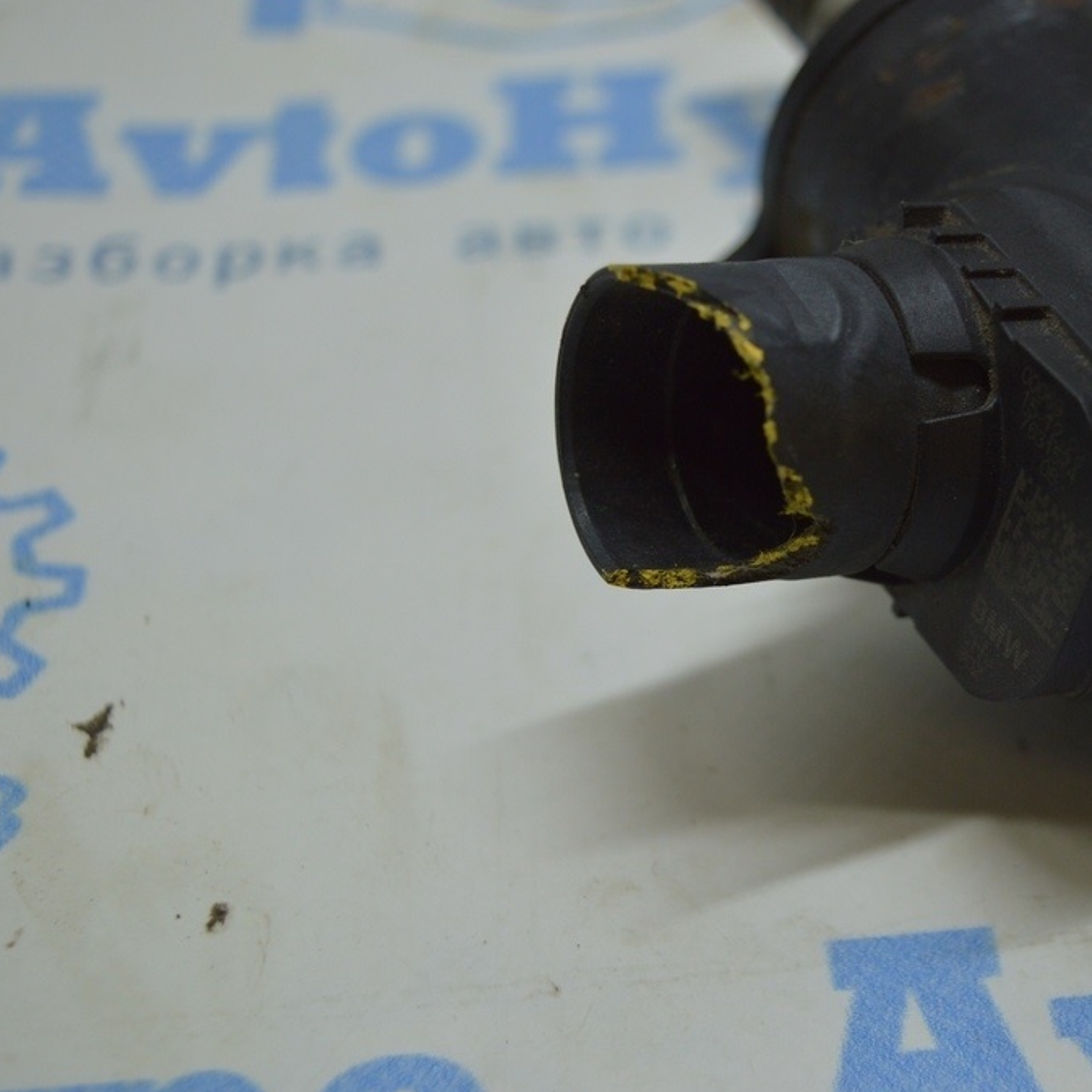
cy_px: 551
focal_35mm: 62
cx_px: 750
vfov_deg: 27.7
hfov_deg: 27.5
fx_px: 2213
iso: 400
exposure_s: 1/100
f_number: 4.5
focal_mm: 32
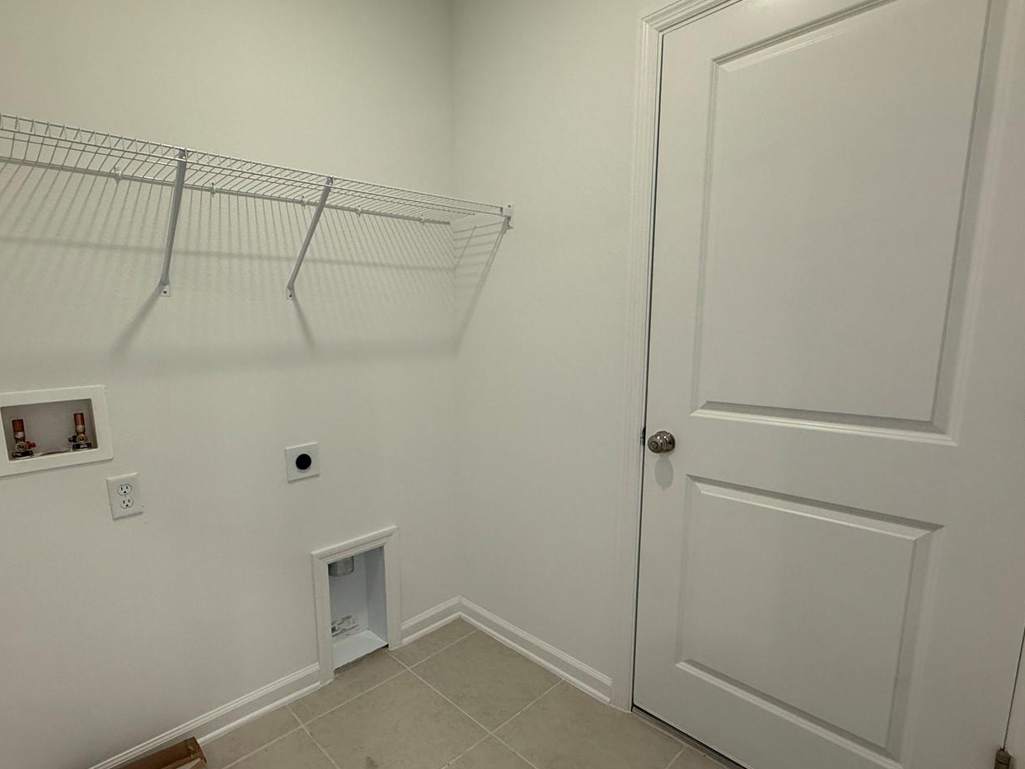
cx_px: 444
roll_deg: +1.7
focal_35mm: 18
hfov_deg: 87.3
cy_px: 415
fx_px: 533
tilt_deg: -9.1
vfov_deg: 71.5
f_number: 2.2
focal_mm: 2.22
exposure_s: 1/120
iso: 160
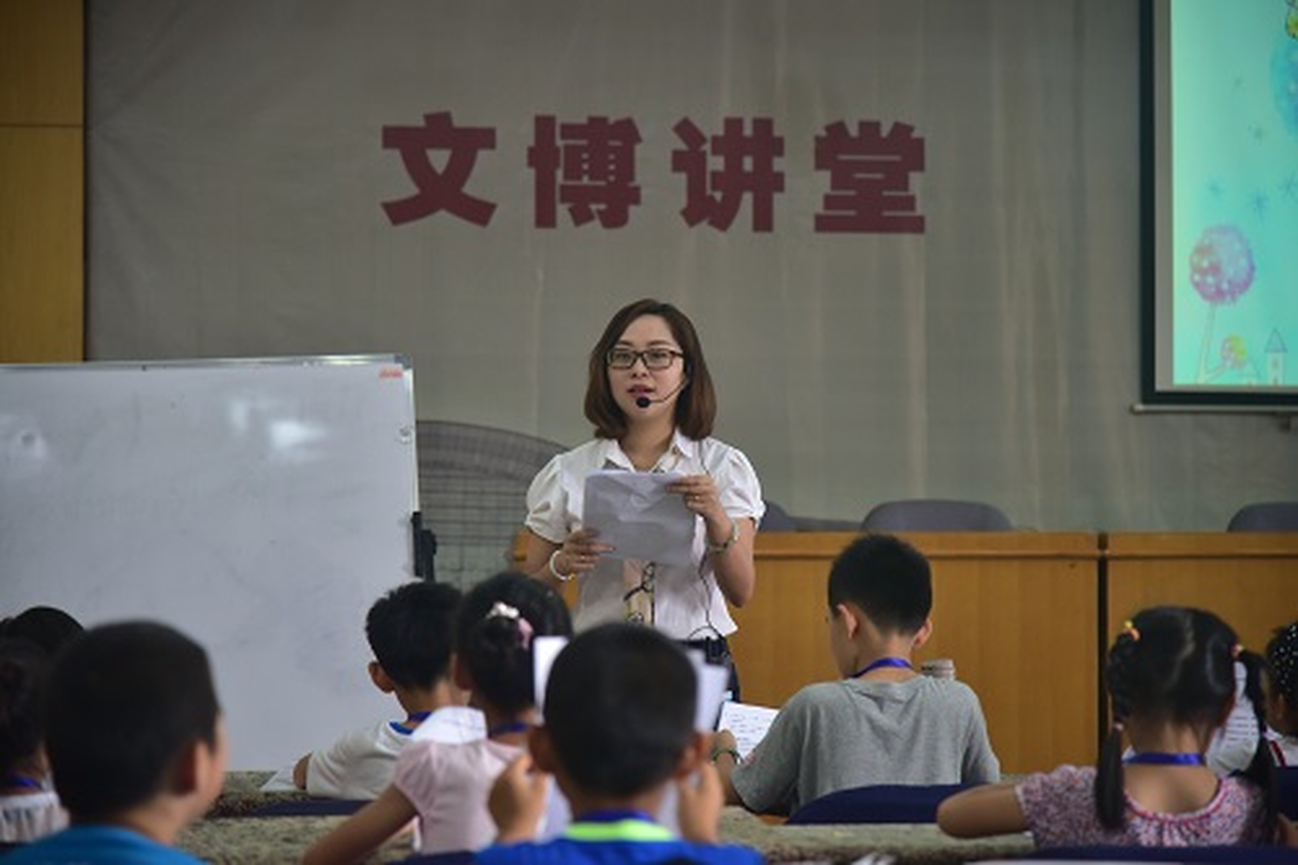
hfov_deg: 17.1
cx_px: 649
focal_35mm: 120
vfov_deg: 11.4
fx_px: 4325
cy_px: 432
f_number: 4
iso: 900
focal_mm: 120
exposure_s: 1/40
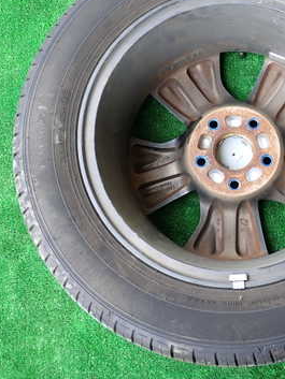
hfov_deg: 28.0
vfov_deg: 37.3
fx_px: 560
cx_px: 230
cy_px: 148
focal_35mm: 51
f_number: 2.3
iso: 125
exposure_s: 1/125
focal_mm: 5.4
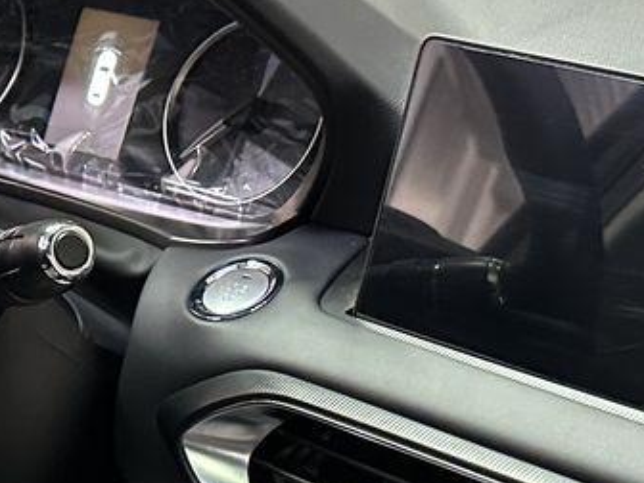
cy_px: 657
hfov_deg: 18.8
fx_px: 1916
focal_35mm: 103
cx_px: 82
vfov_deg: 13.7
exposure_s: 1/50
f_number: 1.78
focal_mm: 6.86
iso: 500
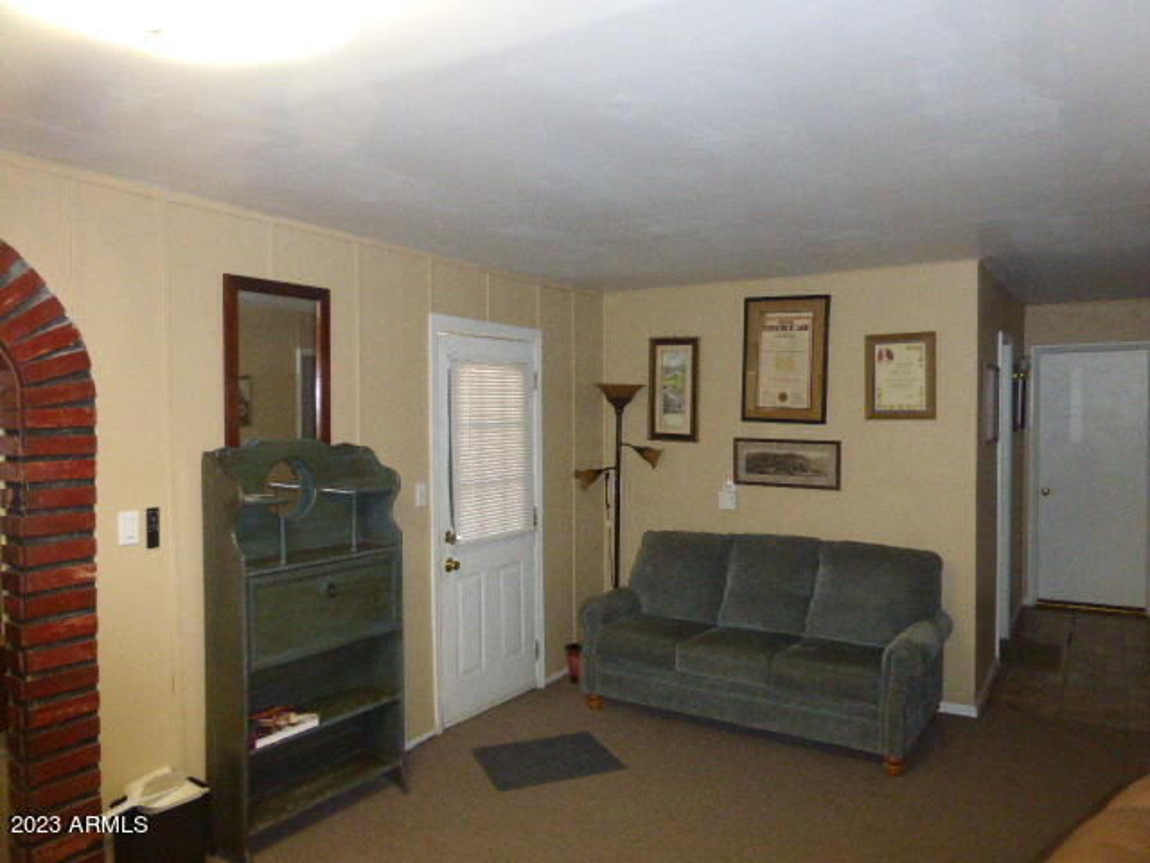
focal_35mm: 24
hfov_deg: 71.6
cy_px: 432
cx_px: 575
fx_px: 797
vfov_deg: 56.8
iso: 800
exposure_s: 1/60
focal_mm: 4.3
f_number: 3.3
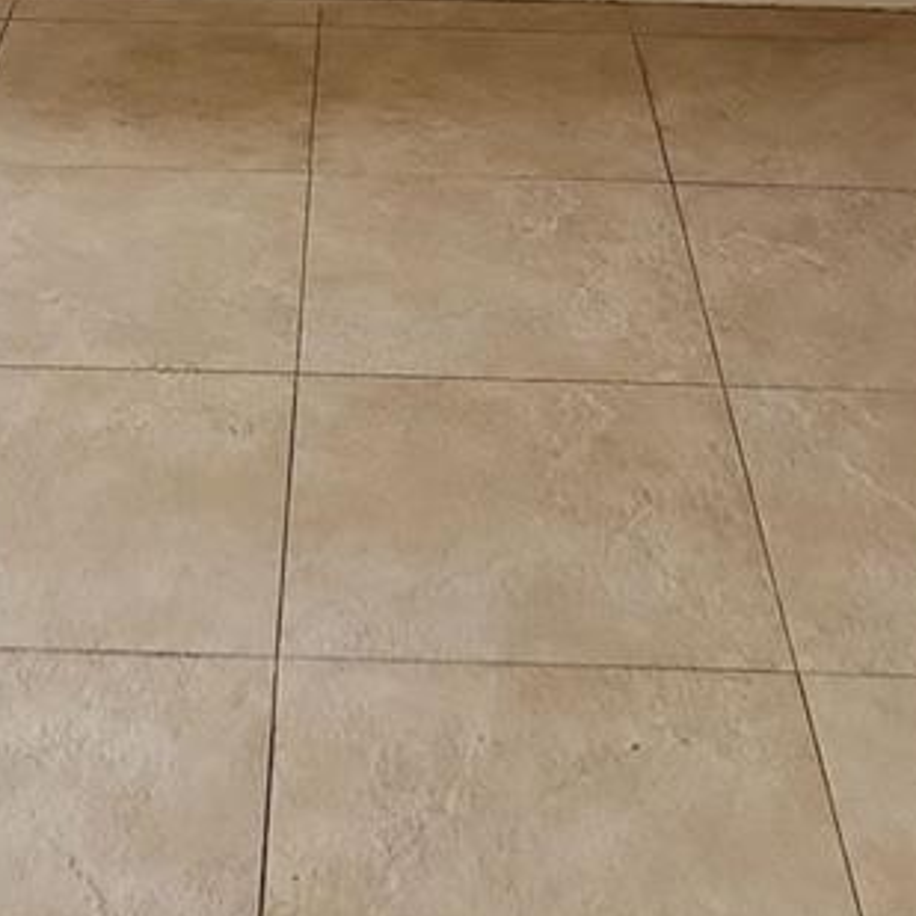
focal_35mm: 79
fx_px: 2365
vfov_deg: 18.2
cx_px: 350
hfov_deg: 21.9
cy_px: -637
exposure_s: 1/50
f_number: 1.8
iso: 73
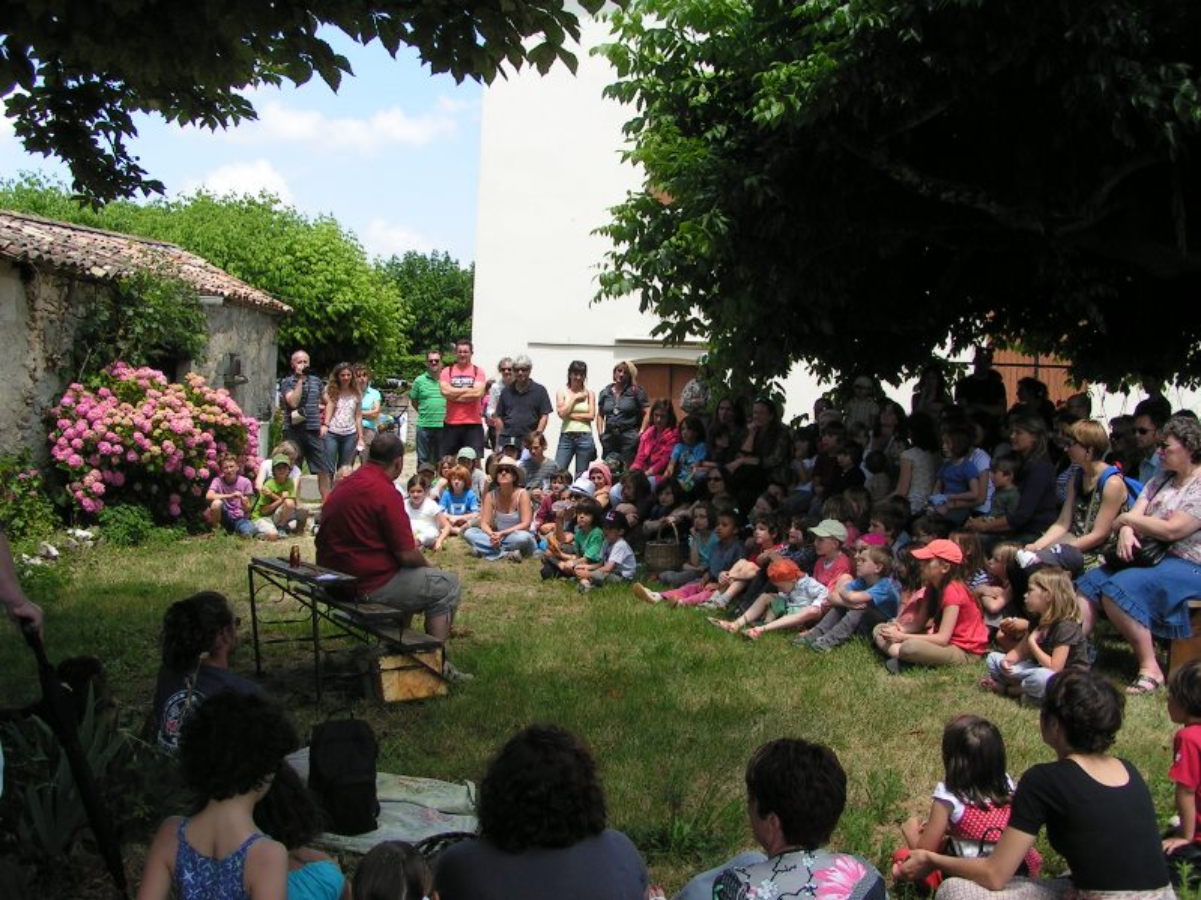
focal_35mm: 38
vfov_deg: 37.7
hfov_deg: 49.0
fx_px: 1318
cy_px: 450
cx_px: 600
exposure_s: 1/200
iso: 50
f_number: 5.6
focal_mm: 5.8
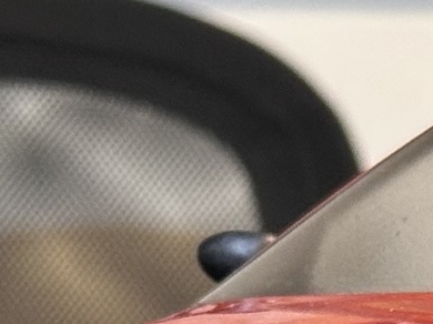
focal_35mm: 308
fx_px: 3850
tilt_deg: -4.3
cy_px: 524
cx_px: 537
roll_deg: -0.9
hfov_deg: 6.4
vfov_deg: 4.8
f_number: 1.78
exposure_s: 1/33
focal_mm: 6.86
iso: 250
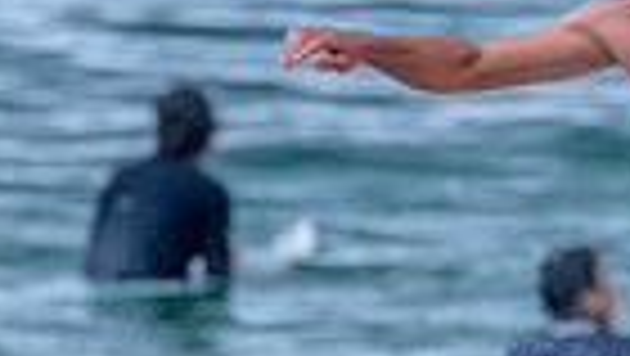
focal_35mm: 2558
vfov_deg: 0.5
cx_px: 606
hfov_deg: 0.8
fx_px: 42764
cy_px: 534
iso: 900
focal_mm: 480
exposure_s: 1/2000
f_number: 7.6
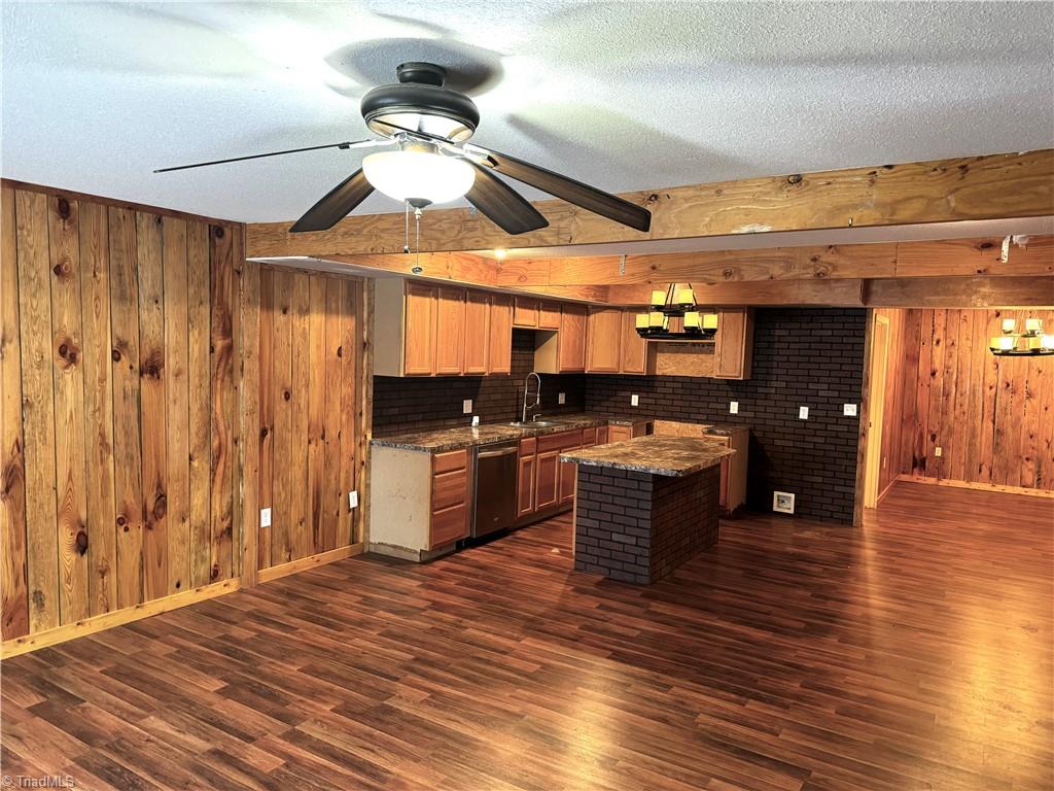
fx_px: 731
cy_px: 396
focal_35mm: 24
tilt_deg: -4.7
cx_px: 527
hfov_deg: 71.6
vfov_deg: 56.8
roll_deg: -2.0
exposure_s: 1/60
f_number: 1.78
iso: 500
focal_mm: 6.76
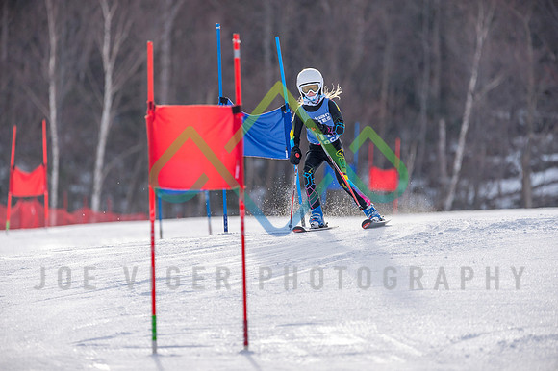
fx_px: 7126
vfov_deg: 3.0
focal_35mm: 460
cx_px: 279
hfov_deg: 4.5
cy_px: 186
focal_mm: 460
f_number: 6
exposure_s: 1/2000
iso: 640
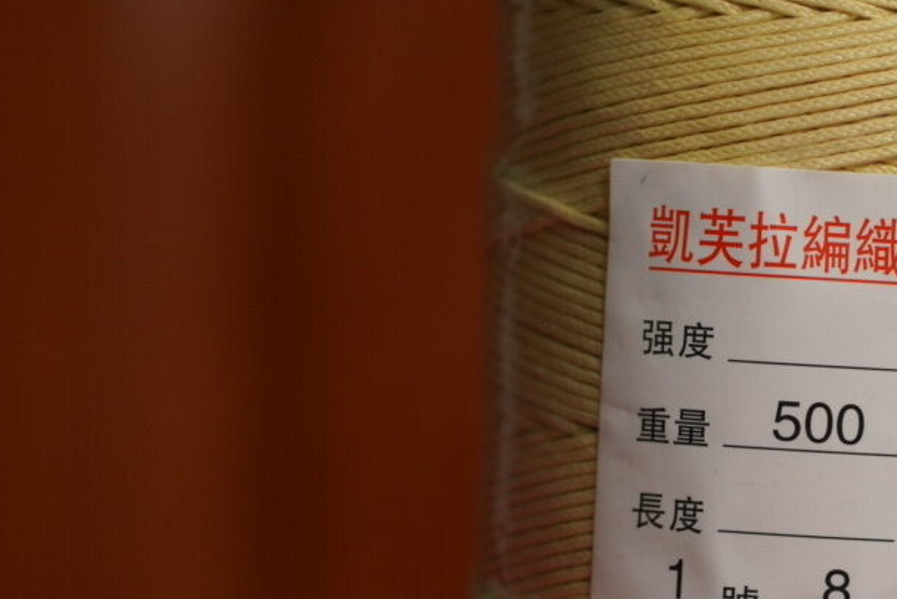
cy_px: 451
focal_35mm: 226
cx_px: 851
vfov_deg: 6.1
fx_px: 5634
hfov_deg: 9.1
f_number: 2.8
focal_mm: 85
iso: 400
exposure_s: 1/320
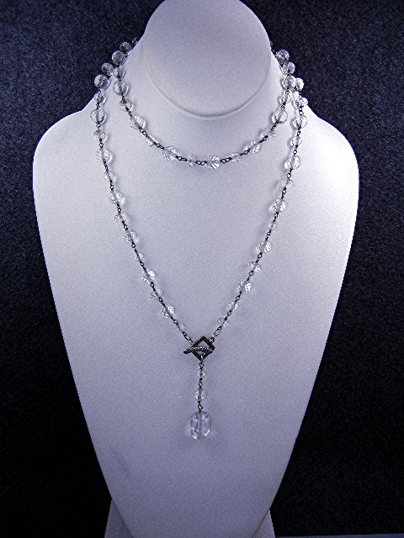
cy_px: 269
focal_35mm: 30
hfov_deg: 46.8
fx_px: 467
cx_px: 202
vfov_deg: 60.0
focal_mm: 5.4
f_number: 3.5
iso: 160
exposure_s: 1/105
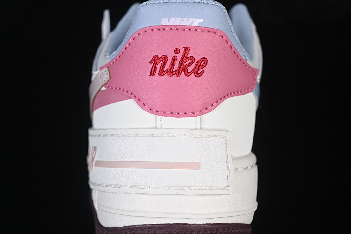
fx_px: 731
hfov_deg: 27.0
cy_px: 117
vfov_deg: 18.2
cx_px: 176
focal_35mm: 75
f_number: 7.1
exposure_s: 1/80
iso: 160
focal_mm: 50
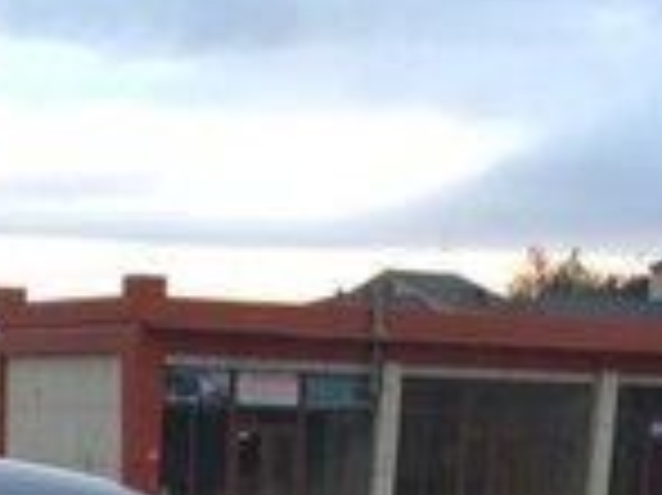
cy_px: 1033
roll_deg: -2.3
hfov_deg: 15.1
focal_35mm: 130
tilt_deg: -13.5
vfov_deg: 10.4
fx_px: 2484
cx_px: 198
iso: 32
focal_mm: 4.15
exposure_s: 1/50
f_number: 2.2
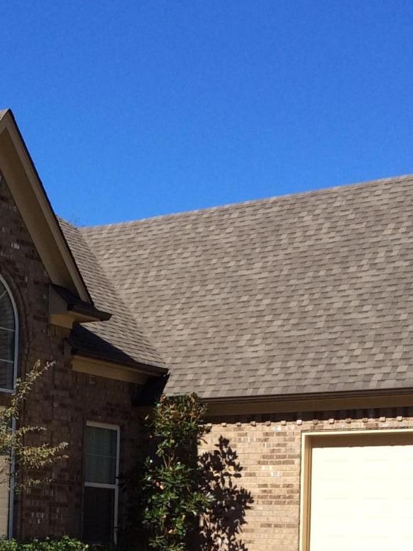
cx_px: 40
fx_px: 1305
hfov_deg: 17.7
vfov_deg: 23.1
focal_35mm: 82
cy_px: 519
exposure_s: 1/1144
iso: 32
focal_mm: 3.3
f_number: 2.4
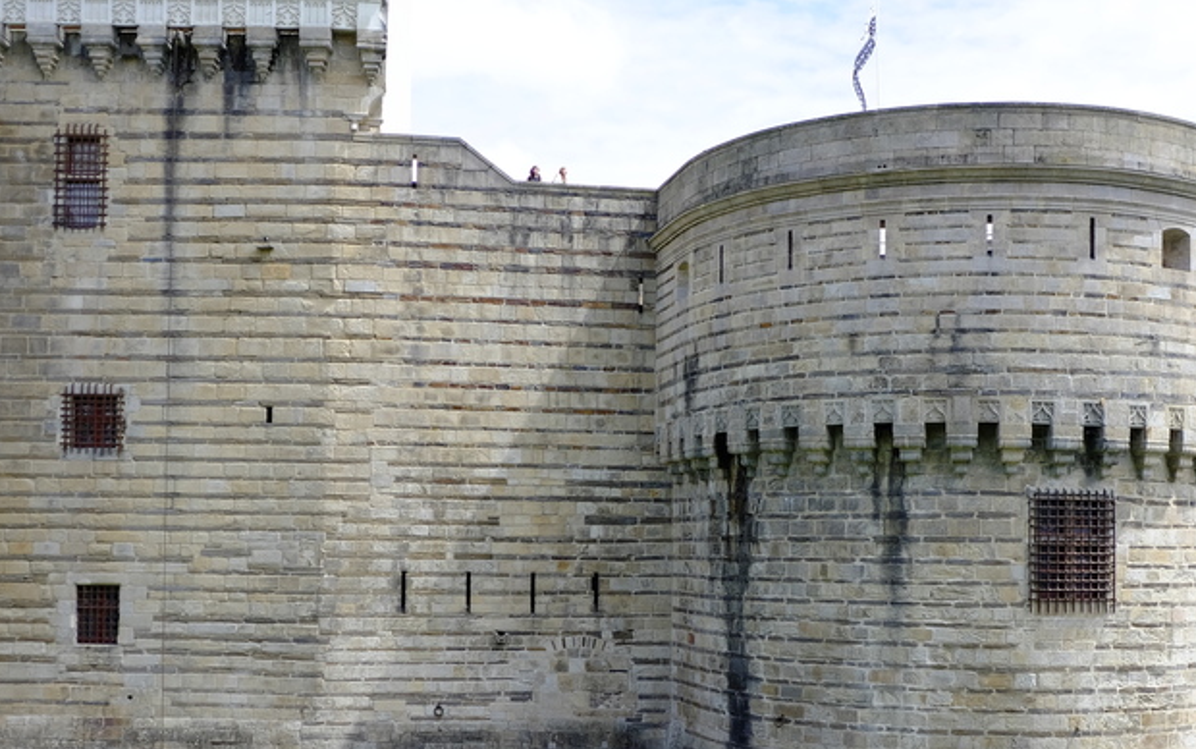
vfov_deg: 27.9
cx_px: 639
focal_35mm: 46
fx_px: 1500
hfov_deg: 43.4
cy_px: 497
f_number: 2
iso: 400
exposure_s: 1/1100
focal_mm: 23
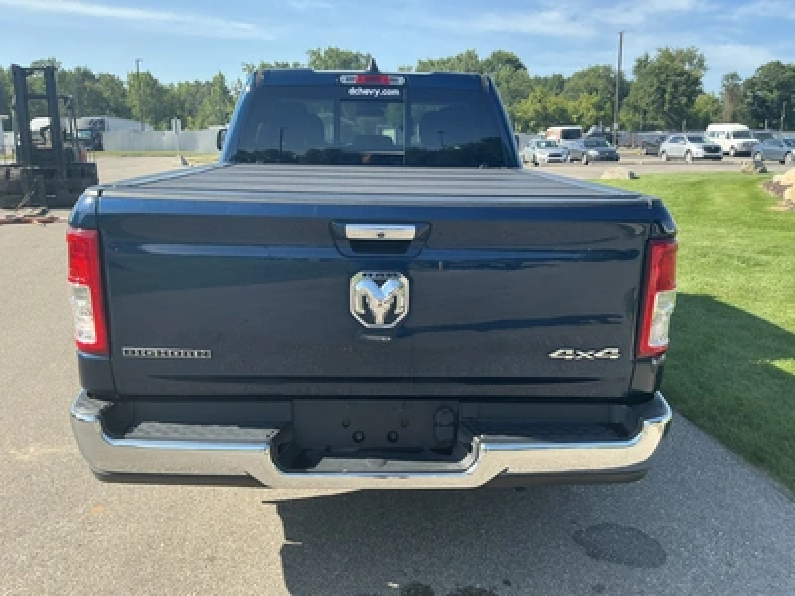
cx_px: 398
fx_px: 643
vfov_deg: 49.7
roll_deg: +0.0
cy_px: 298
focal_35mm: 28
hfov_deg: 63.4
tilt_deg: -12.1
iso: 25
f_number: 1.8
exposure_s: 1/574
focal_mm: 3
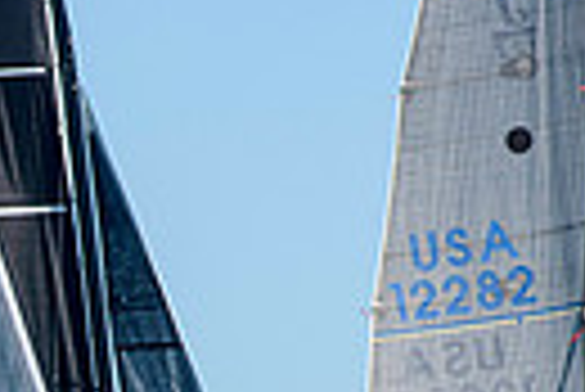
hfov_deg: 2.3
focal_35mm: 893
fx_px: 14527
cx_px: -324
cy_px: 583
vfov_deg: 1.5
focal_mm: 200
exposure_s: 1/1600
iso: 250
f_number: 5.6
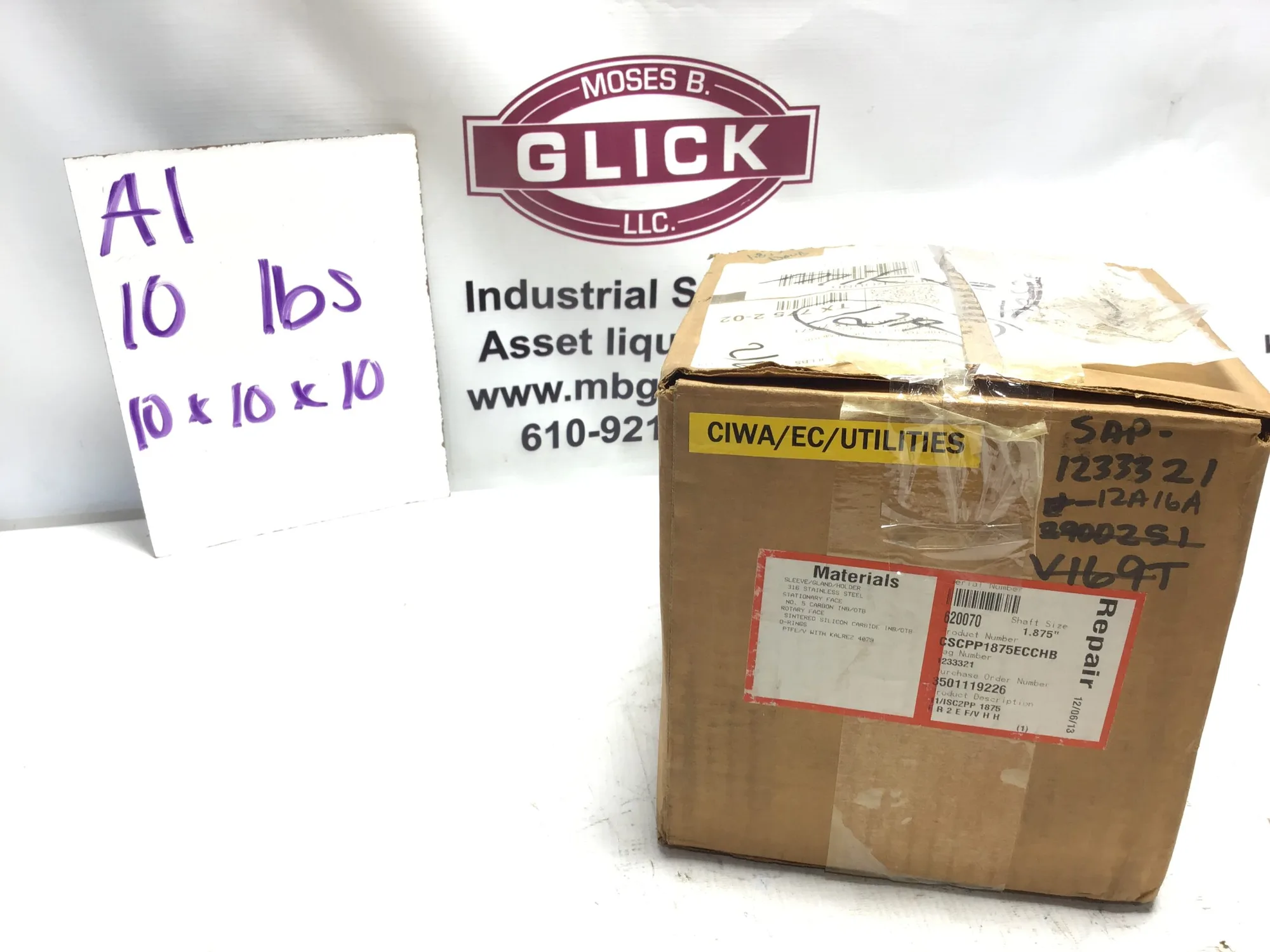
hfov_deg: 58.4
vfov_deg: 45.4
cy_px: 476
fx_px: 1137
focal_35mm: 31
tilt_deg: -25.8
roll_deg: +0.0
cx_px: 635
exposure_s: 1/60
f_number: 2.4
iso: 32
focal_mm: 3.3
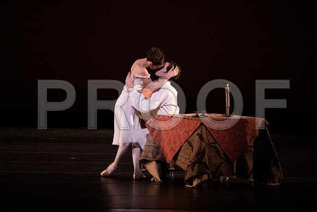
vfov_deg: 3.7
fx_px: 3259
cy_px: 106
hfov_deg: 5.6
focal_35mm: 370
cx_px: 158
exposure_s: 1/400
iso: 20000
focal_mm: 370
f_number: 5.6
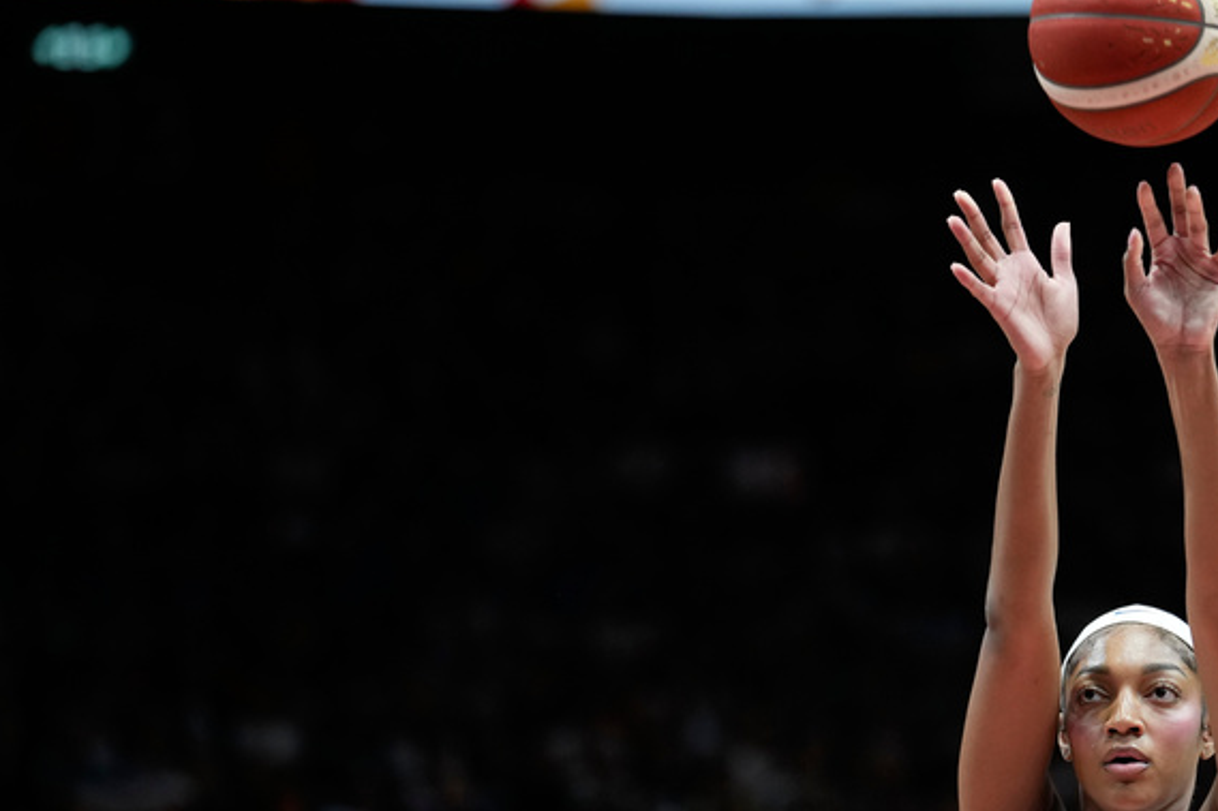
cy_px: 582
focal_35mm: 259
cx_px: 1006
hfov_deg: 7.9
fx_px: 8760
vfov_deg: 5.3
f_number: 2.8
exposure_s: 1/1600
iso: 2000
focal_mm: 144
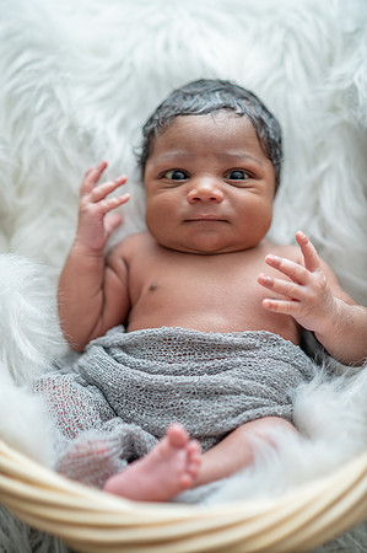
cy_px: 276
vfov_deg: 23.9
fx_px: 1303
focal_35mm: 85
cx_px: 184
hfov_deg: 16.0
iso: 320
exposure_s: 1/160
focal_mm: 85
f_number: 2.5
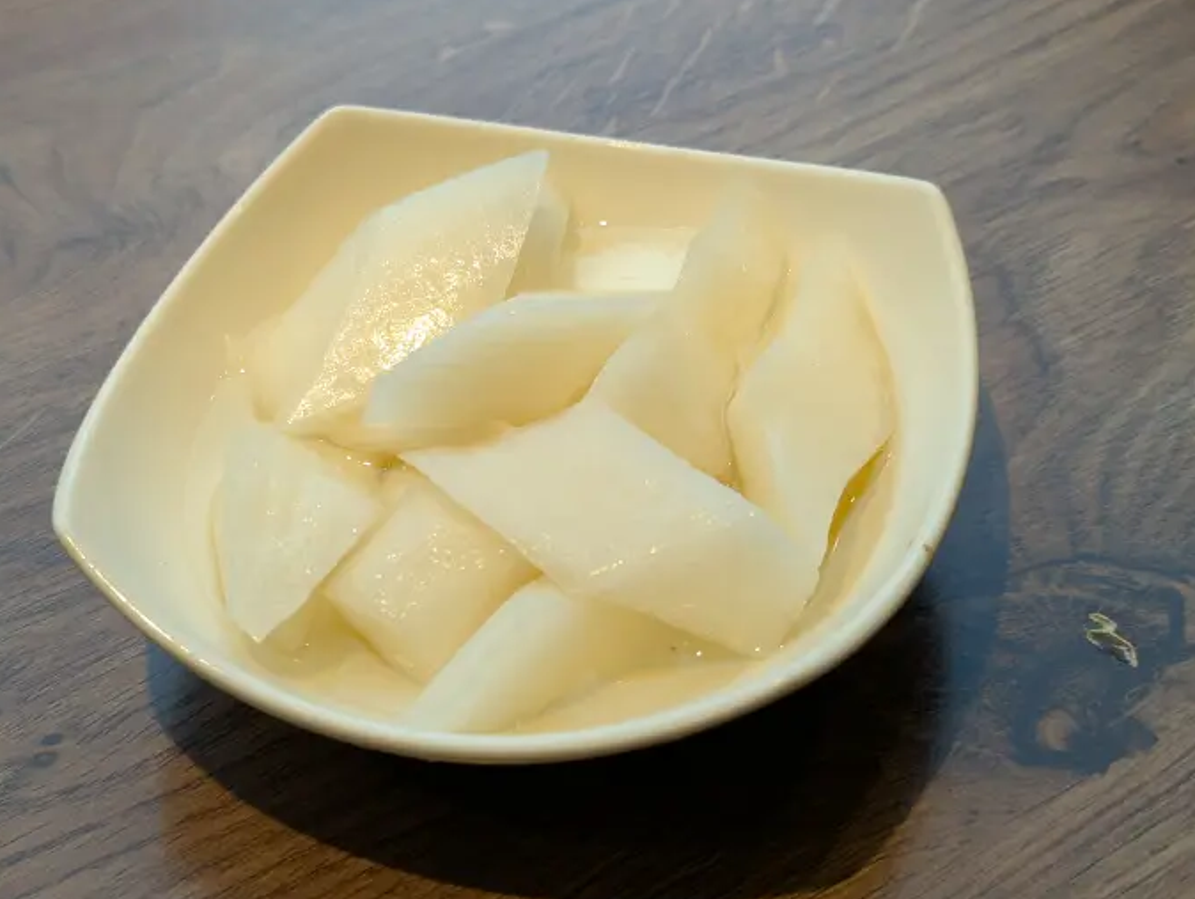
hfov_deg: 33.7
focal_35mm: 57
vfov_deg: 25.7
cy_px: 440
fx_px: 1970
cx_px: 550
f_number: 1.85
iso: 48
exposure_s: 1/145
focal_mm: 6.81
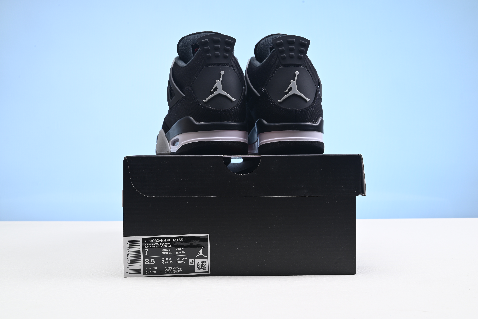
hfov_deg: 49.5
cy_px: 160
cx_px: 239
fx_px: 518
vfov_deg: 34.2
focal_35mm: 39
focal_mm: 39
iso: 110
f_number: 16
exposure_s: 1/2
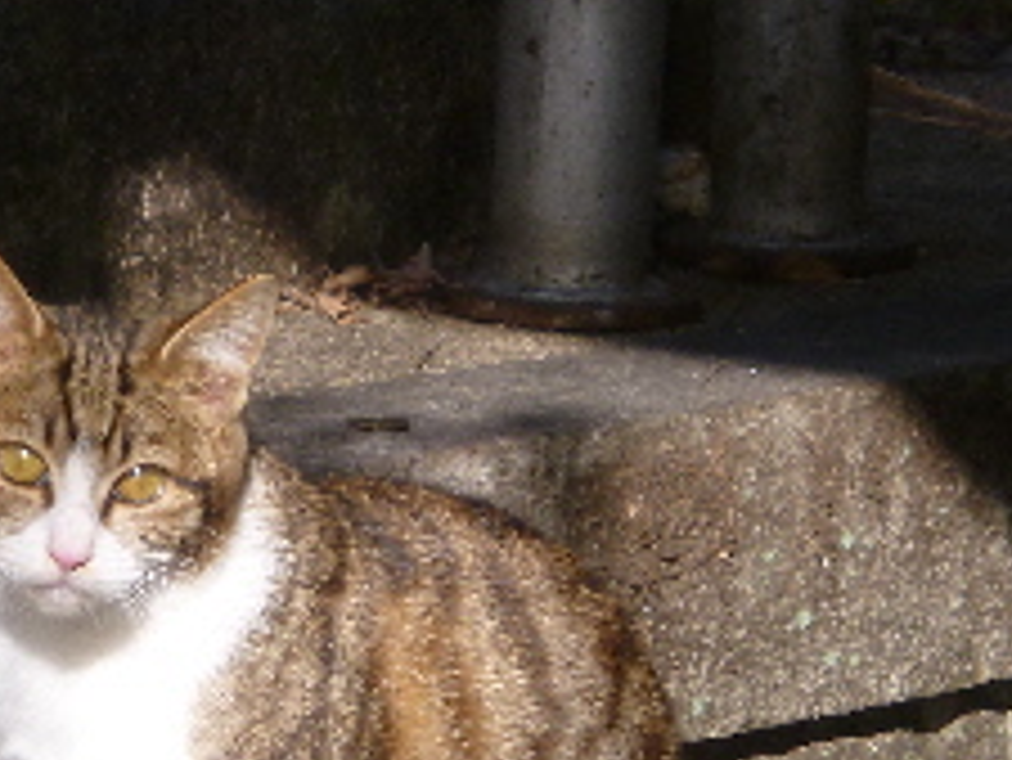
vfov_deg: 4.3
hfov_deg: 5.7
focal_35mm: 347
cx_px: 283
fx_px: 10150
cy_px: 740
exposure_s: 1/200
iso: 100
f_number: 5.9
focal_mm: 21.5
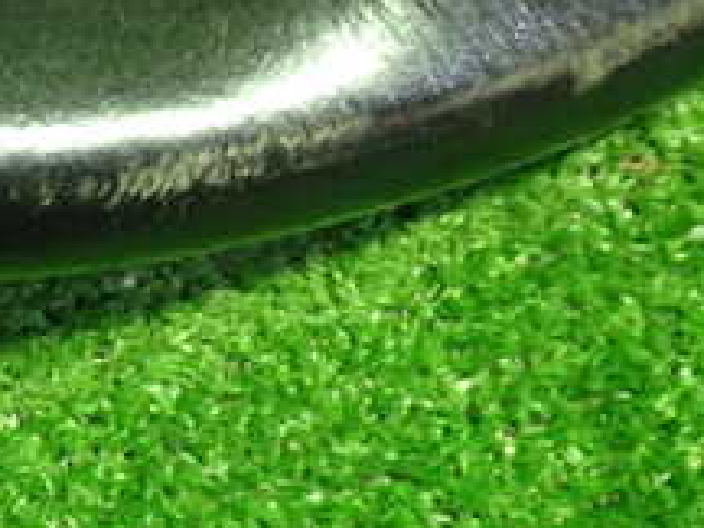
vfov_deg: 14.8
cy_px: 183
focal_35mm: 100
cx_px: 85
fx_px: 2034
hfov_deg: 19.3
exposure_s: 1/40
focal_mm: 6.37
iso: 500
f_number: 2.5
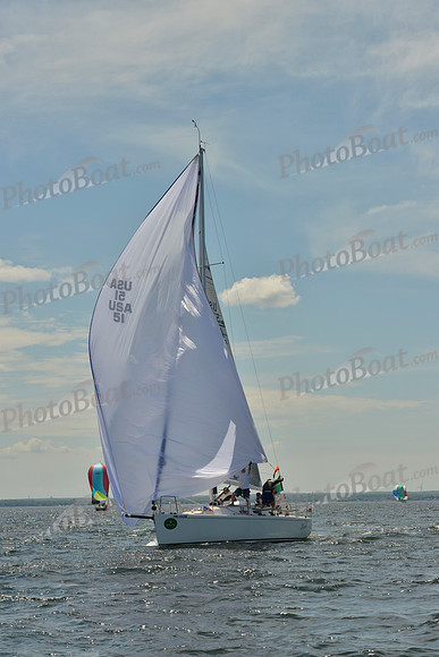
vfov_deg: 25.4
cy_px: 328
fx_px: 1462
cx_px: 220
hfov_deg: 17.1
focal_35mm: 80
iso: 280
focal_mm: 80
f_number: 10
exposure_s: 1/1600
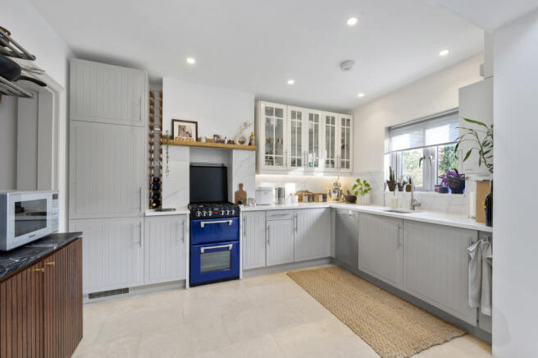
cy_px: 179
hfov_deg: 100.4
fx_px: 224
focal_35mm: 15
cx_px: 269
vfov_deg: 77.2
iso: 250
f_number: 16
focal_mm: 15
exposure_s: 1
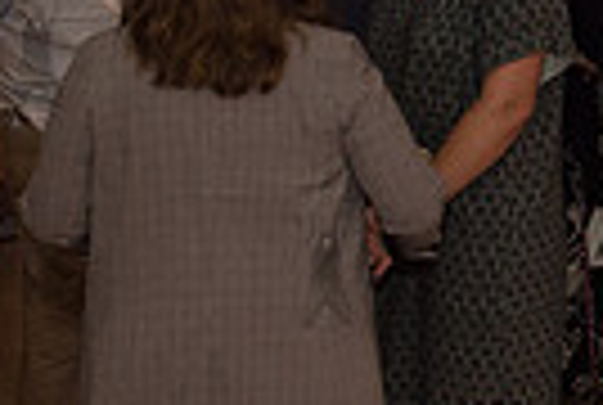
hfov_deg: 15.6
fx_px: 2031
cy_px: 29
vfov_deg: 11.3
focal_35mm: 121
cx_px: 904
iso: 2500
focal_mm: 28
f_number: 4
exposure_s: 1/500
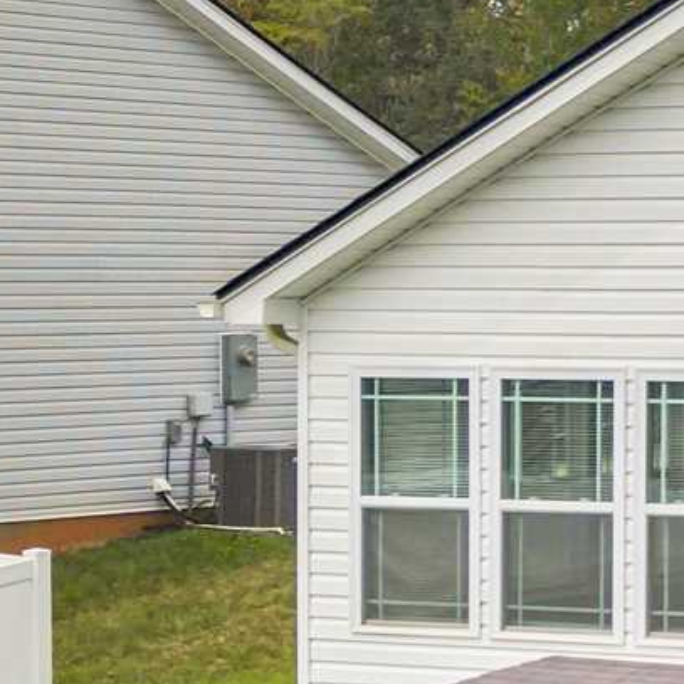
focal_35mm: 160
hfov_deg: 9.6
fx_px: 3577
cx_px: 1652
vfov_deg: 10.9
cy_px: 323
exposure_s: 1/6400
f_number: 1.8
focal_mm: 8.67
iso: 280
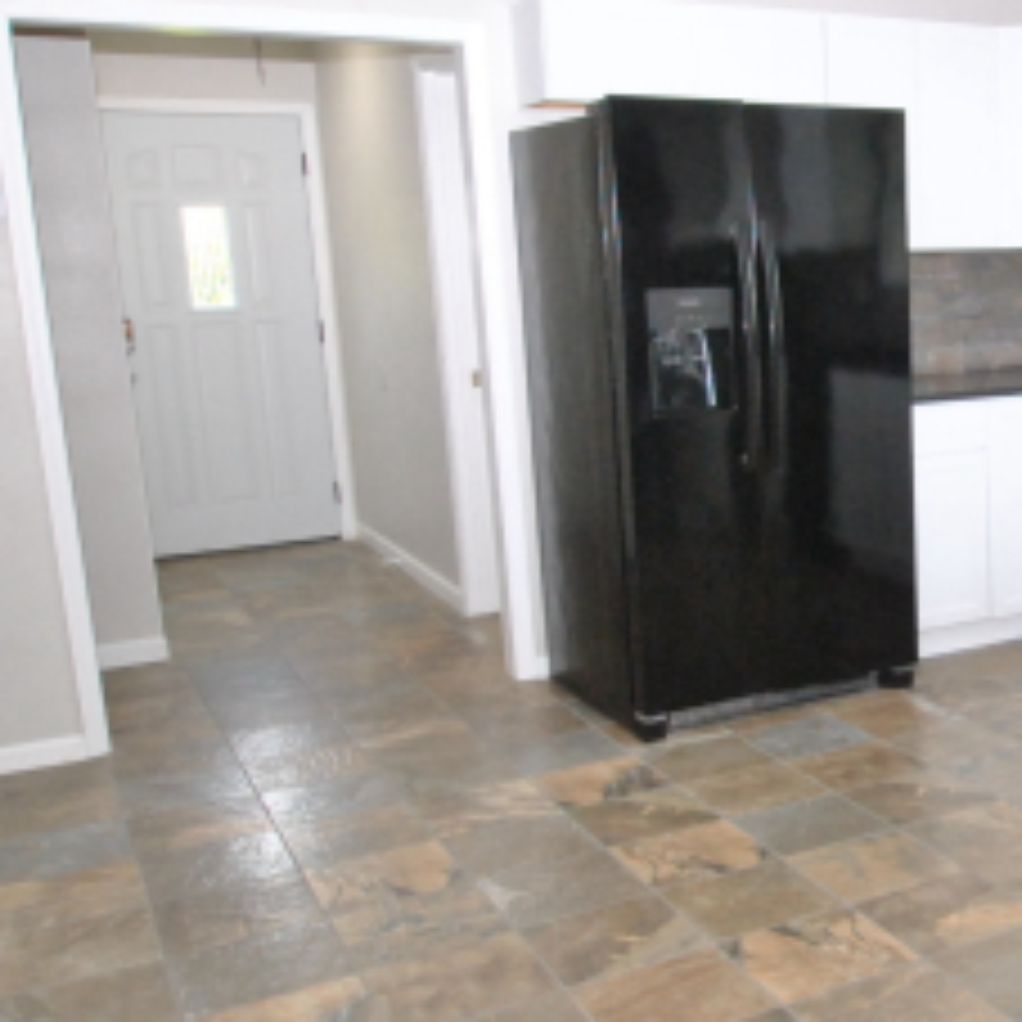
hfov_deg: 36.5
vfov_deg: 40.0
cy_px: 558
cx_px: 993
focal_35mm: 42
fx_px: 1403
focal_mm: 10
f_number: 7.1
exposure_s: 1/60
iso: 800
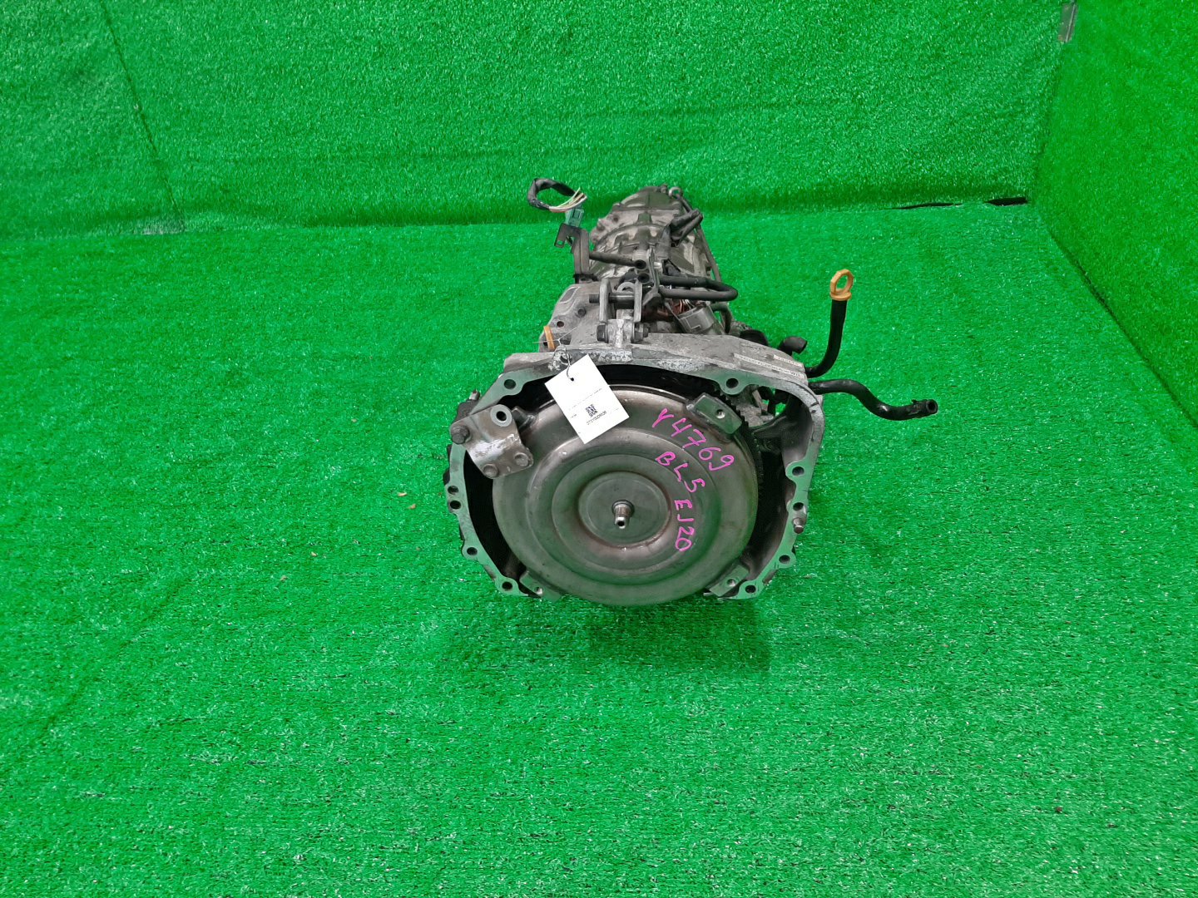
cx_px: 599
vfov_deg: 53.1
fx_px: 900
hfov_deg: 67.3
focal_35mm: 26
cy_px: 449
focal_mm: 3.93
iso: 100
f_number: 1.7
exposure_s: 1/50
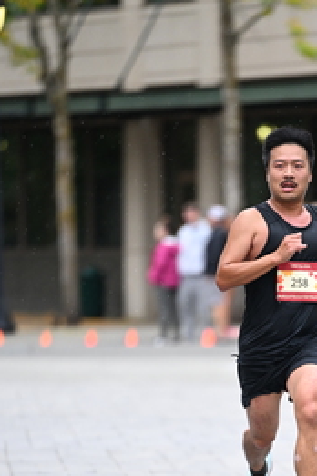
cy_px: 471
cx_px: 289
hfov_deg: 3.3
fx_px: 5560
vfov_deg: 4.9
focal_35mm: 421
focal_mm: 200
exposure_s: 1/1250
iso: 1250
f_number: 2.8
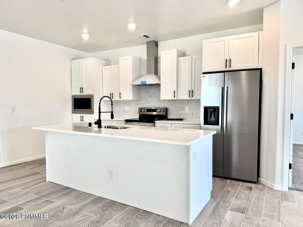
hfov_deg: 71.6
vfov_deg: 56.8
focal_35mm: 24
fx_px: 210
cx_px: 152
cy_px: 114
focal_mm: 6.76
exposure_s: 1/178
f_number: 1.78
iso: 64
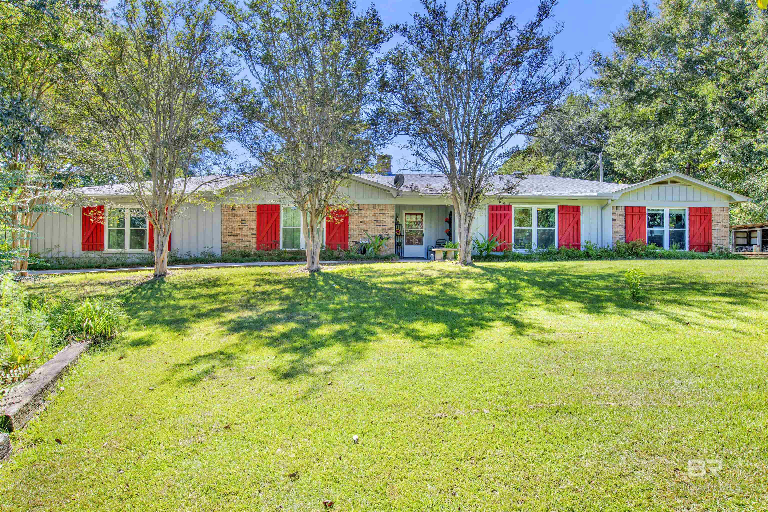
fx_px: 405
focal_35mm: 19
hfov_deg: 86.9
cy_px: 256
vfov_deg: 64.6
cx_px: 384
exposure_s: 1/50
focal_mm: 19
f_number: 11
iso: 200
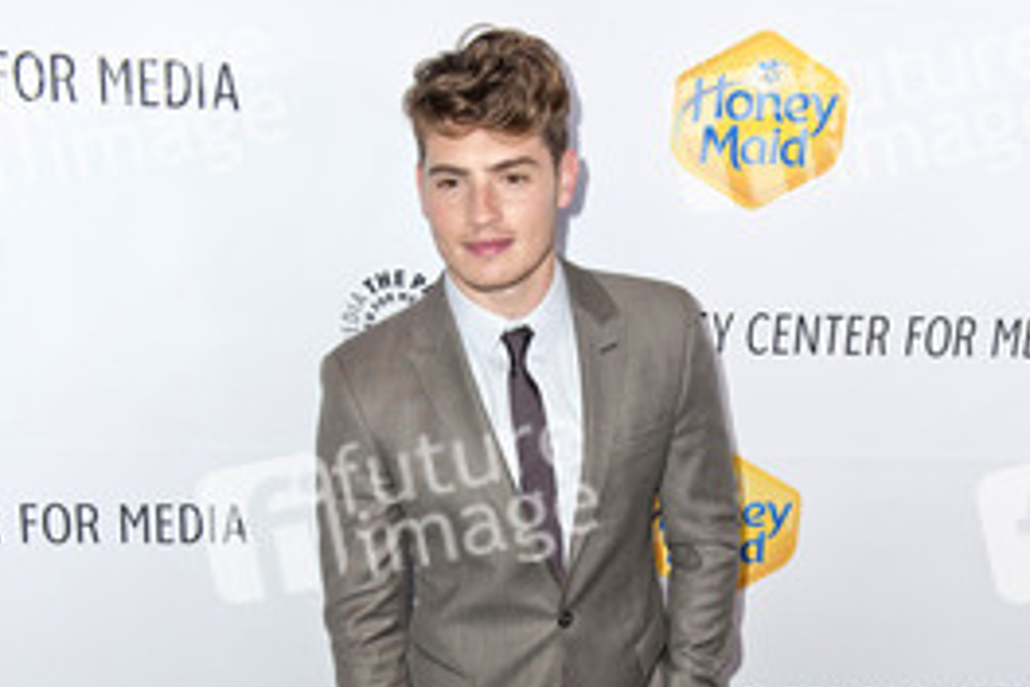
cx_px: 513
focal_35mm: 53
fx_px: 1516
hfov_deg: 37.5
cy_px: 707
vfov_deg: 24.2
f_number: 4.5
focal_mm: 35
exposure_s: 1/400
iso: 500
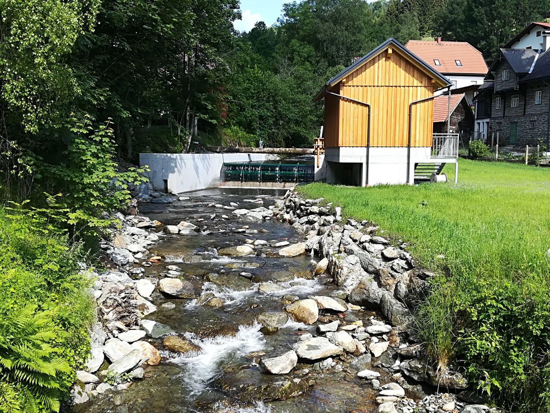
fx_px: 540
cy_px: 206
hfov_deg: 54.0
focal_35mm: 34
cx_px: 275
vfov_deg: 41.8
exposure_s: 1/372
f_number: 2.2
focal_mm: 3.83
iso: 50
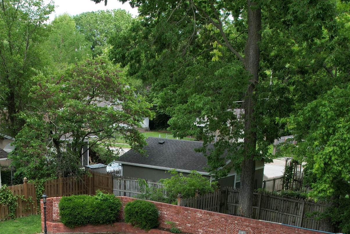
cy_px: 290
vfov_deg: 22.4
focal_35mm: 55
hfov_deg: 35.5
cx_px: 91
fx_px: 535
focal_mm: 8.38
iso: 100
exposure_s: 1/500
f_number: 2.8
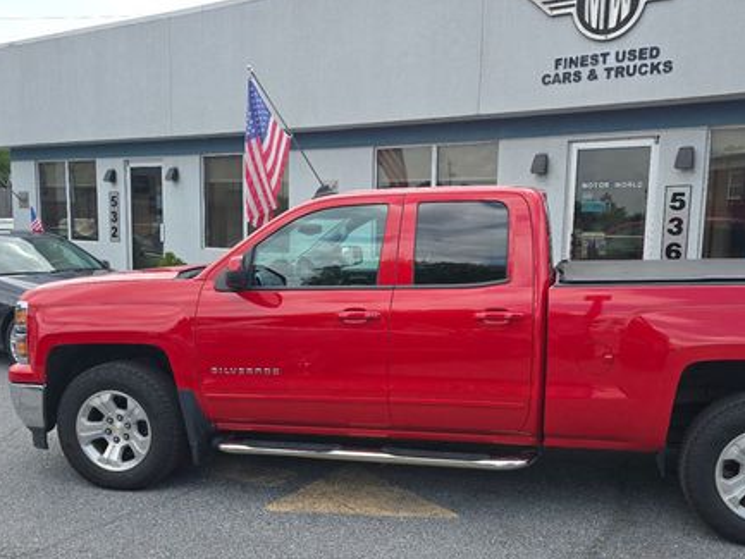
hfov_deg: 53.9
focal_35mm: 34
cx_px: 394
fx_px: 732
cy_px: 344
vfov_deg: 41.6
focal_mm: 6.3
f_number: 1.7
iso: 12
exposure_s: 1/337
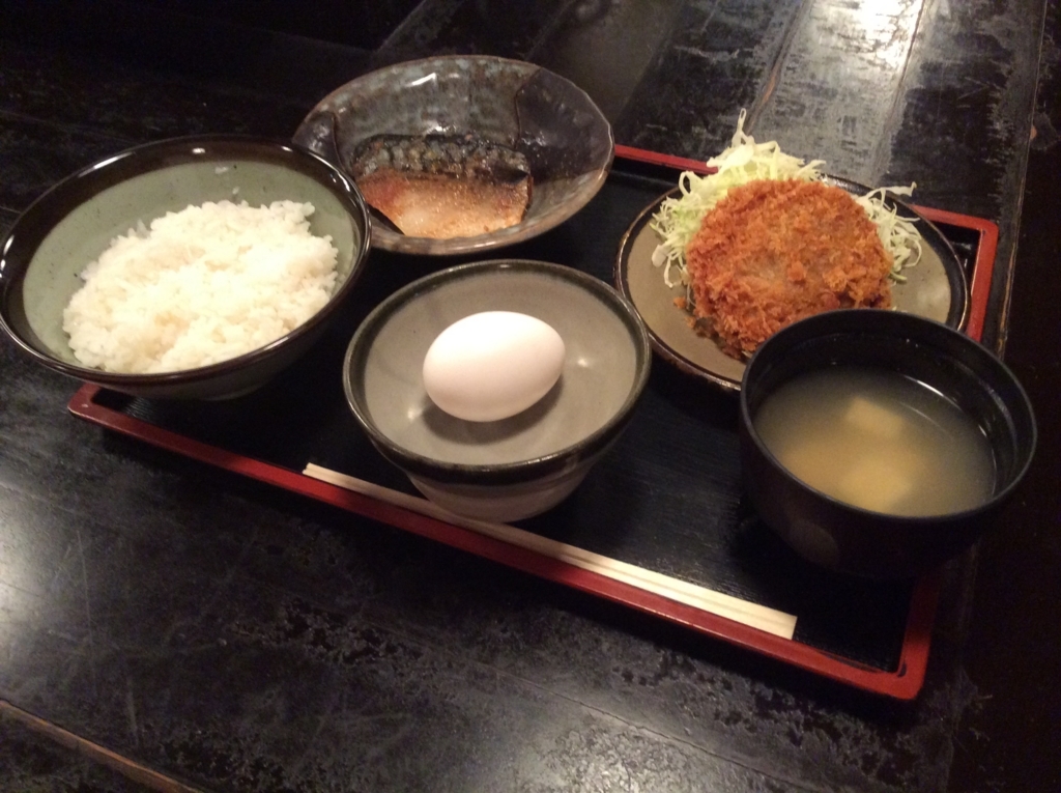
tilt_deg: -49.3
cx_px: 530
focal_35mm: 32
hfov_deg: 56.9
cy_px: 396
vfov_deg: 44.1
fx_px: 979
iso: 250
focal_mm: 3.3
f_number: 2.4
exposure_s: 1/20
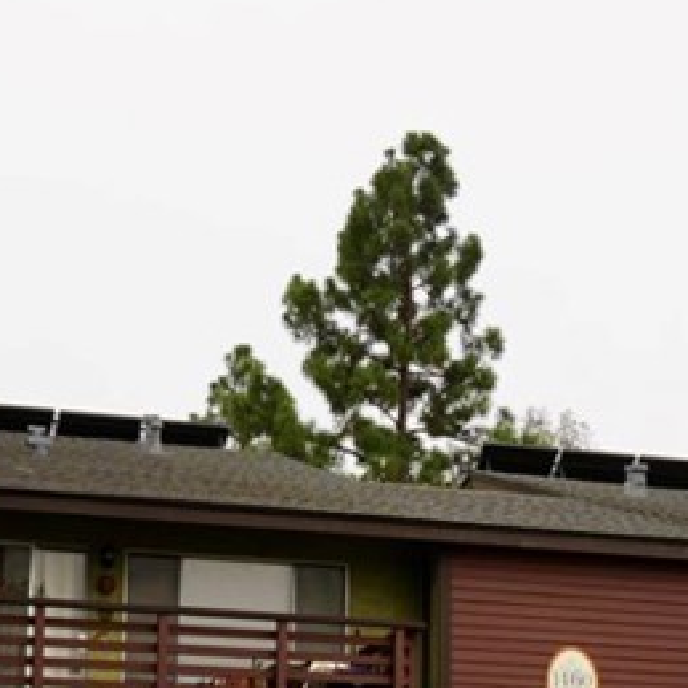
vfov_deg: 19.6
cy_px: 699
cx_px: 390
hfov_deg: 20.2
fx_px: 1927
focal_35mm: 86
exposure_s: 1/80
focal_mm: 17
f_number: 5.6
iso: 100
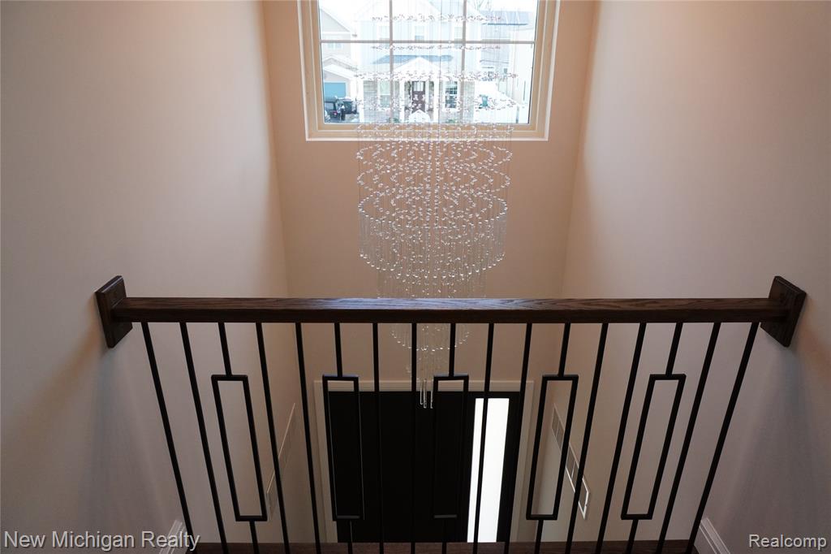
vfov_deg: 53.1
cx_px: 416
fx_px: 554
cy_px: 277
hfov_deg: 73.8
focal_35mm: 24
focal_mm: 16
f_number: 5.6
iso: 1600
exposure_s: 1/400
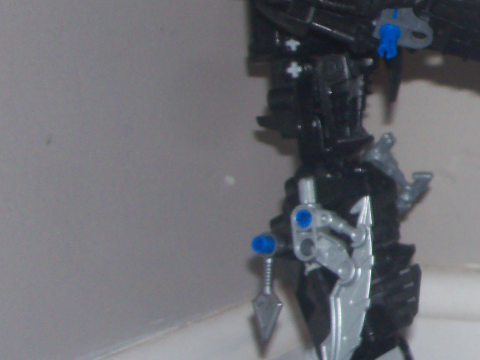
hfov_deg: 17.6
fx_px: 1428
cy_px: 184
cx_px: 657
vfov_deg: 14.4
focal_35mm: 103
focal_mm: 6.3
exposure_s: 1/30
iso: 64
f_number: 3
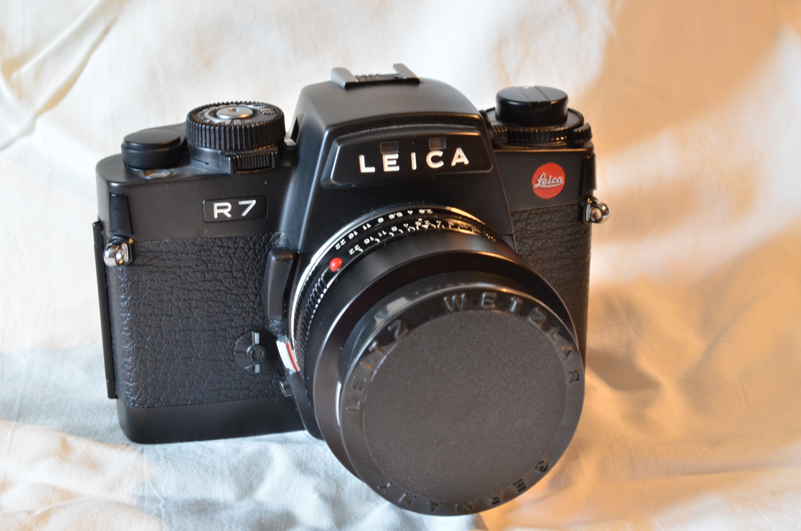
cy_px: 266
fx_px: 1332
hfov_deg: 33.5
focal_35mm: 60
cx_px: 400
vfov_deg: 22.5
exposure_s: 1/6
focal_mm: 40
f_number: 13
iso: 800
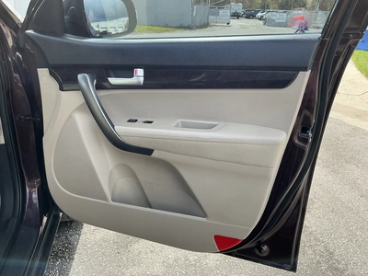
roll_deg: -1.6
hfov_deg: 63.4
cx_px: 184
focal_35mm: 28
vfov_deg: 49.7
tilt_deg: -21.2
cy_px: 138
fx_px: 298
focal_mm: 3
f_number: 1.8
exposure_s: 1/255
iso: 25
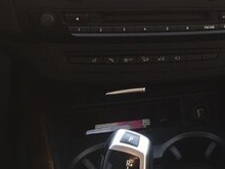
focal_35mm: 87
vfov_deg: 16.1
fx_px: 565
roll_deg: -7.4
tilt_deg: -30.9
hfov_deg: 20.7
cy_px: -51
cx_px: 285
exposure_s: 1/50
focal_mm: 4.15
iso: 32
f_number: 2.2
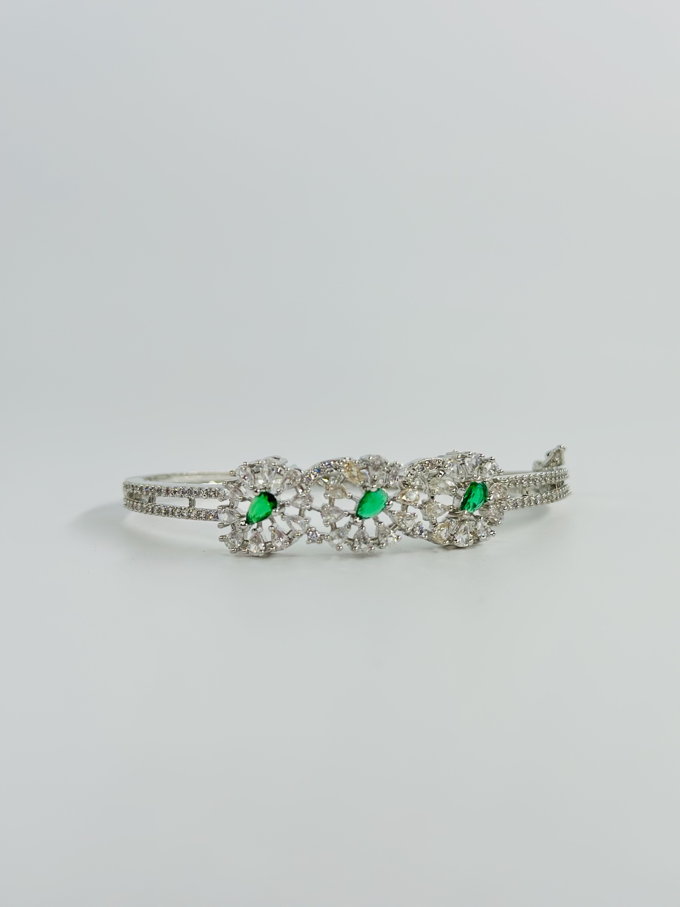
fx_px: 1257
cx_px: 340
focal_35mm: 48
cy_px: 454
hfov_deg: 30.3
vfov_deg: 39.7
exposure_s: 1/1667
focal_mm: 6.86
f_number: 1.78
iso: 80
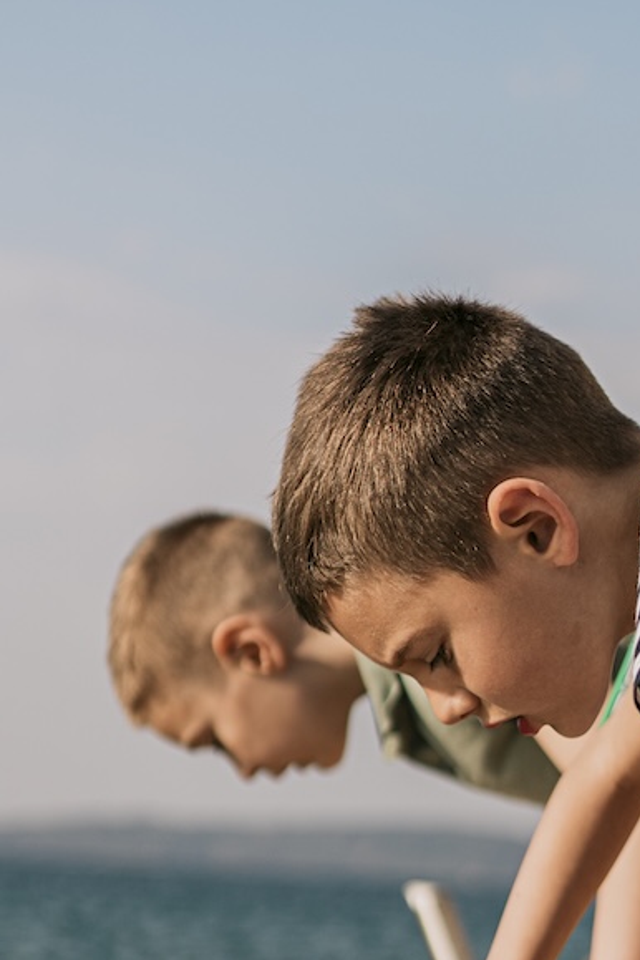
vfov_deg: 17.4
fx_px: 3093
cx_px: 451
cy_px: 847
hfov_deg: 11.8
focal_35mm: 116
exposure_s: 1/4000
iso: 100
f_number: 1.8
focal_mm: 35
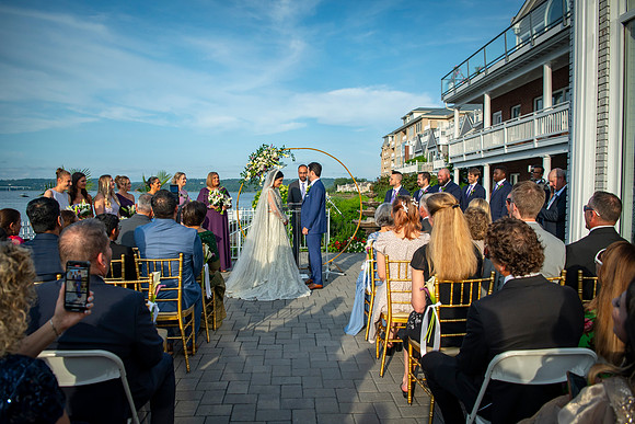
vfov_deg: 50.5
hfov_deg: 70.5
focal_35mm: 25
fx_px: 449
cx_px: 316
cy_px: 208
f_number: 4
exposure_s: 1/8000
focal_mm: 24
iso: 800
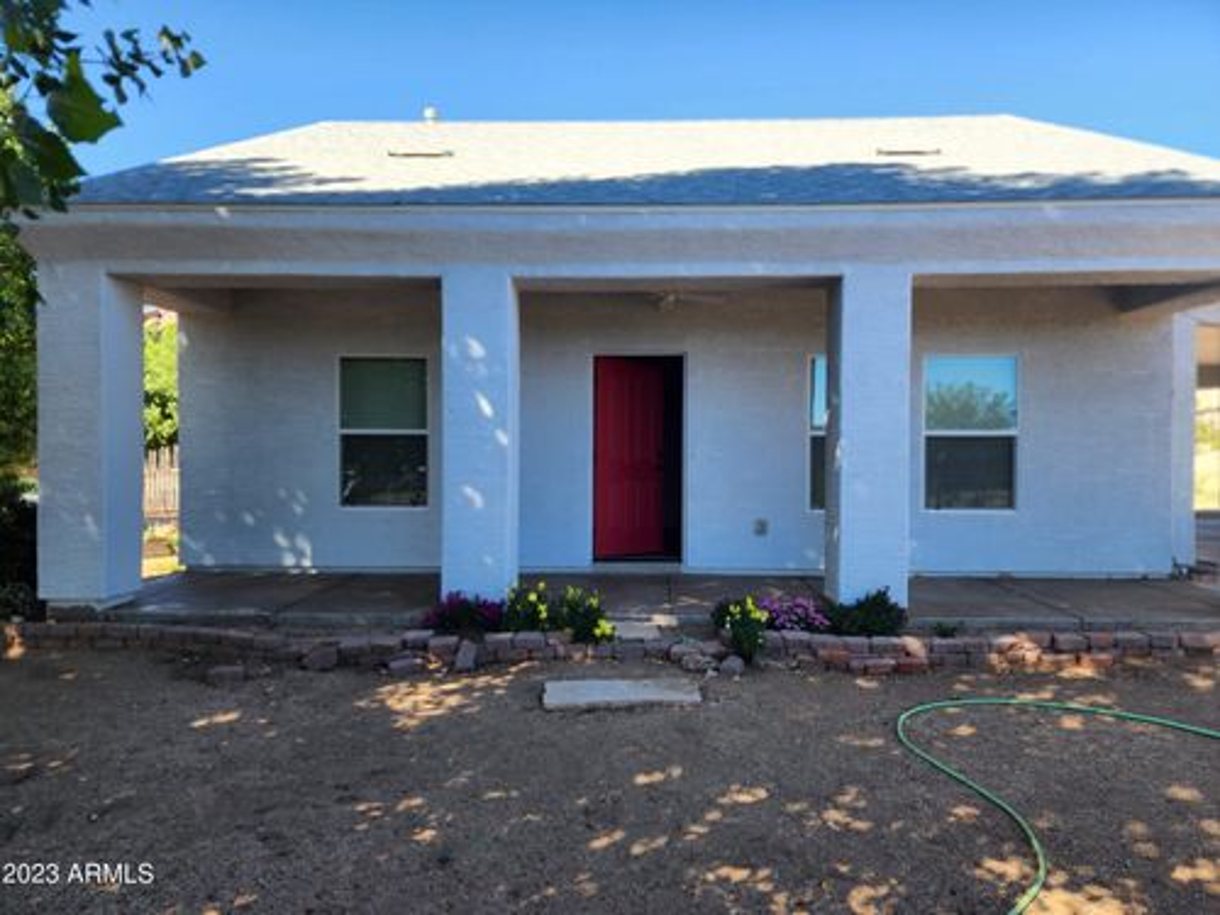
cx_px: 610
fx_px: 811
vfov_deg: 58.9
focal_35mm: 23
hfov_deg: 73.9
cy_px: 458
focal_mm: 6.4
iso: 12
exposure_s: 1/237
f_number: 1.8
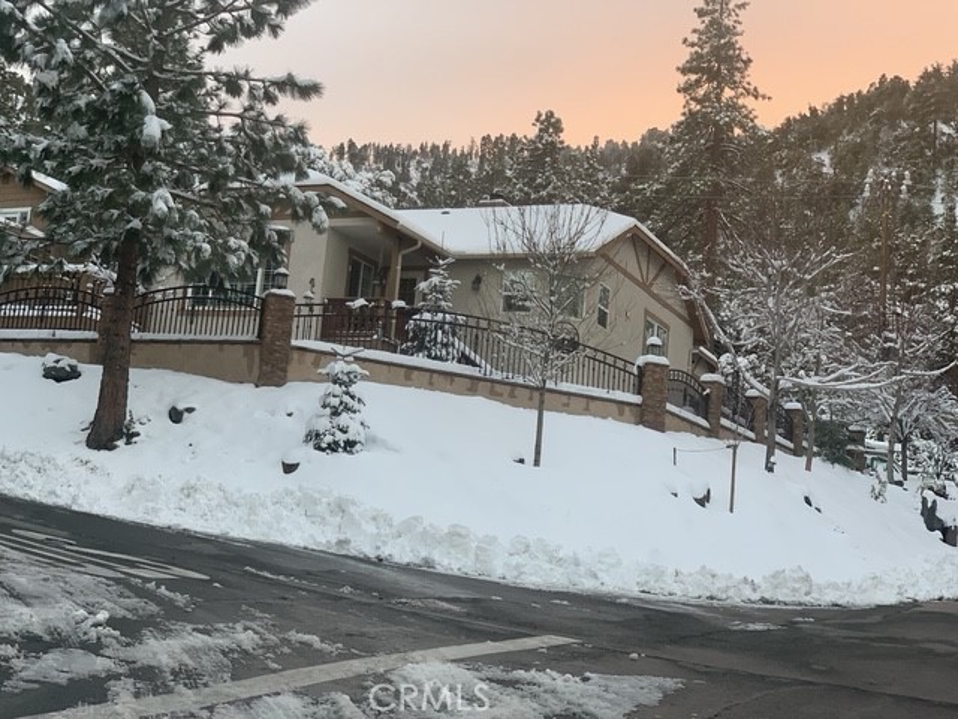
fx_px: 1439
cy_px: 360
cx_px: 479
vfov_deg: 28.0
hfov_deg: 36.8
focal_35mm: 52
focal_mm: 6
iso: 100
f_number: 2.4
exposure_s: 1/122
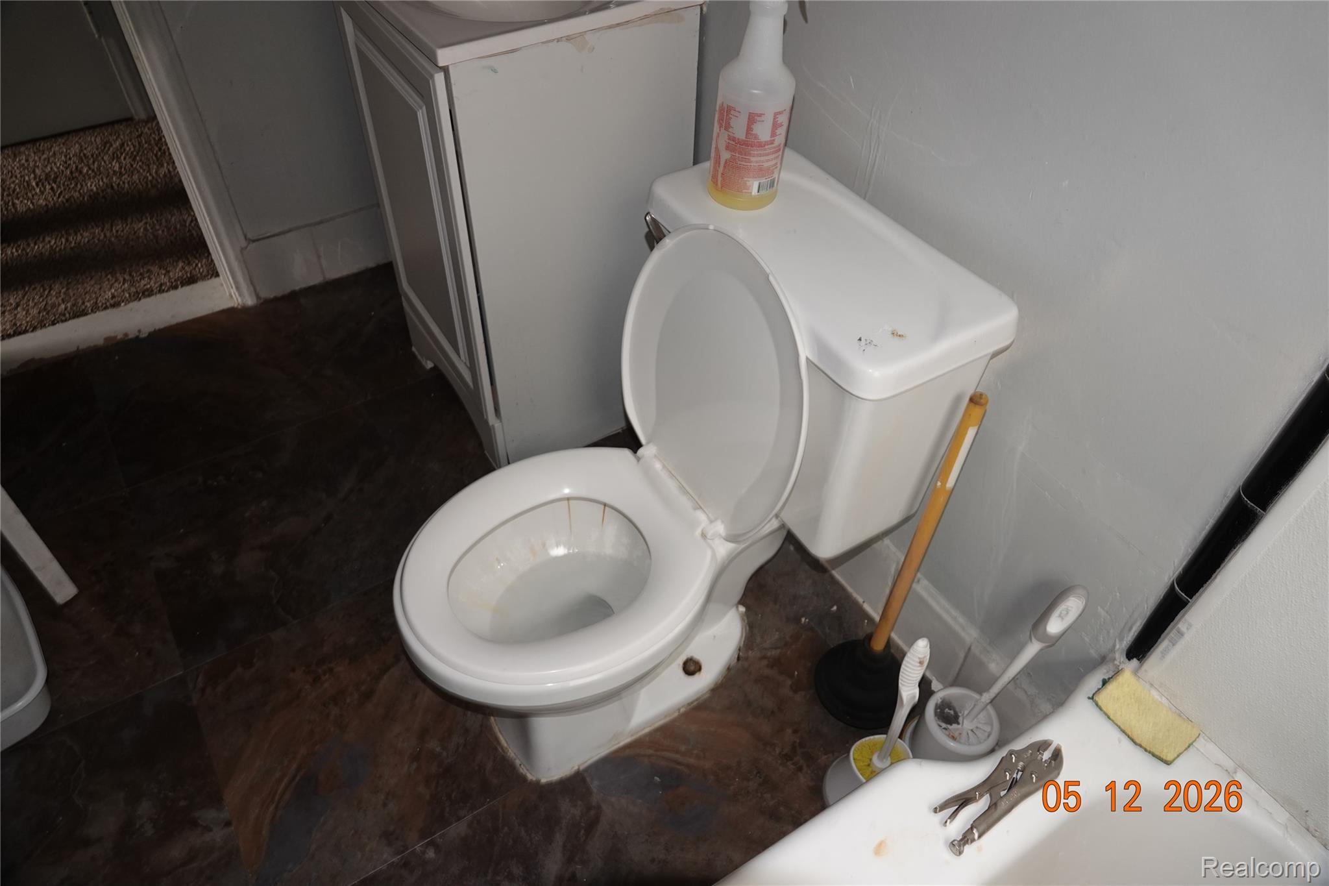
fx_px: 886
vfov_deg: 53.1
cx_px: 664
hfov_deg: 73.7
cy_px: 443
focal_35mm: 24
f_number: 2.5
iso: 320
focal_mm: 8.8
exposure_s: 1/30
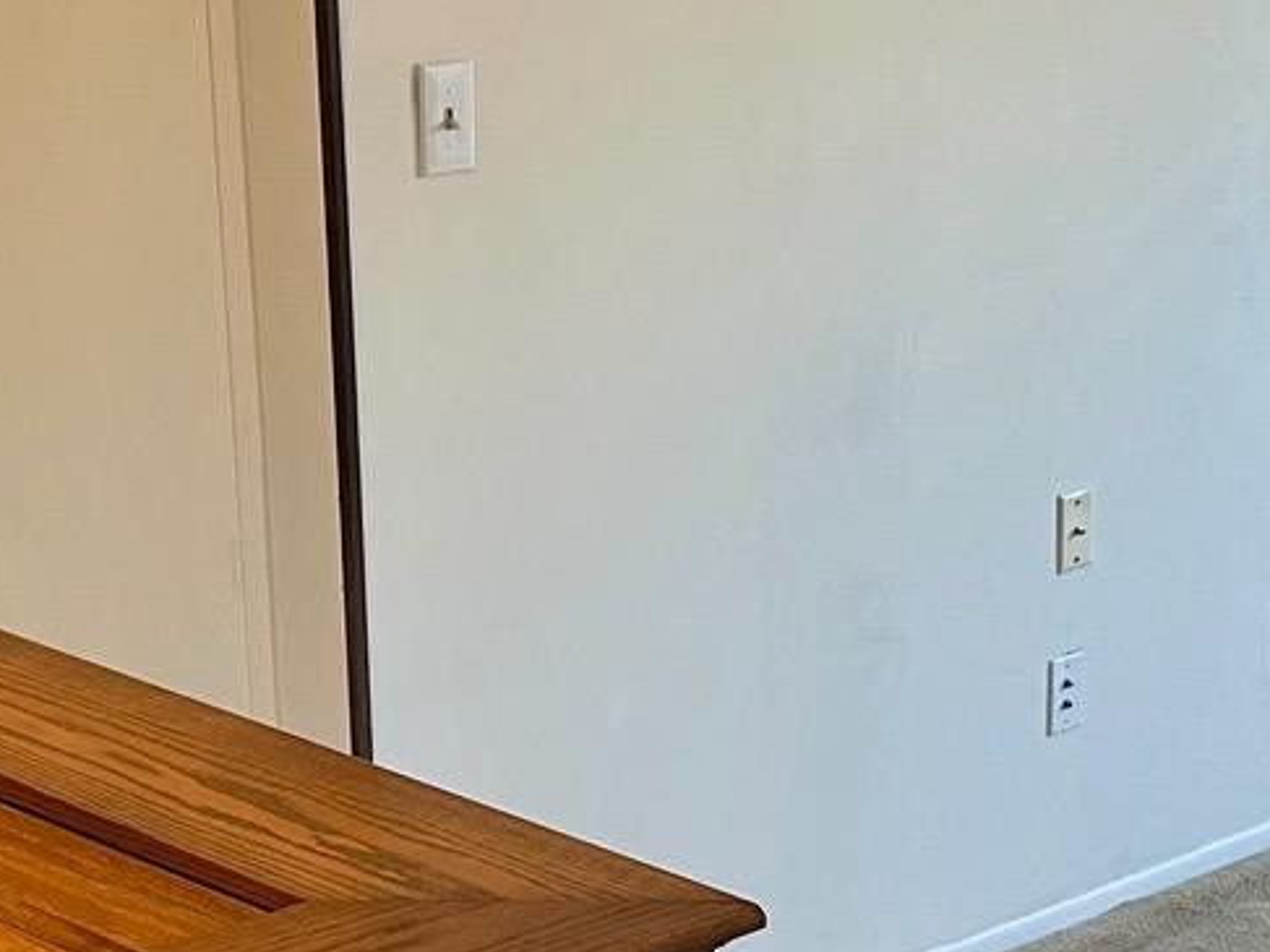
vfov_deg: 14.4
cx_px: 733
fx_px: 3705
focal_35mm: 101
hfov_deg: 19.4
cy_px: 999
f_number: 1.78
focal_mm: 6.86
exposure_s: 1/120
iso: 125
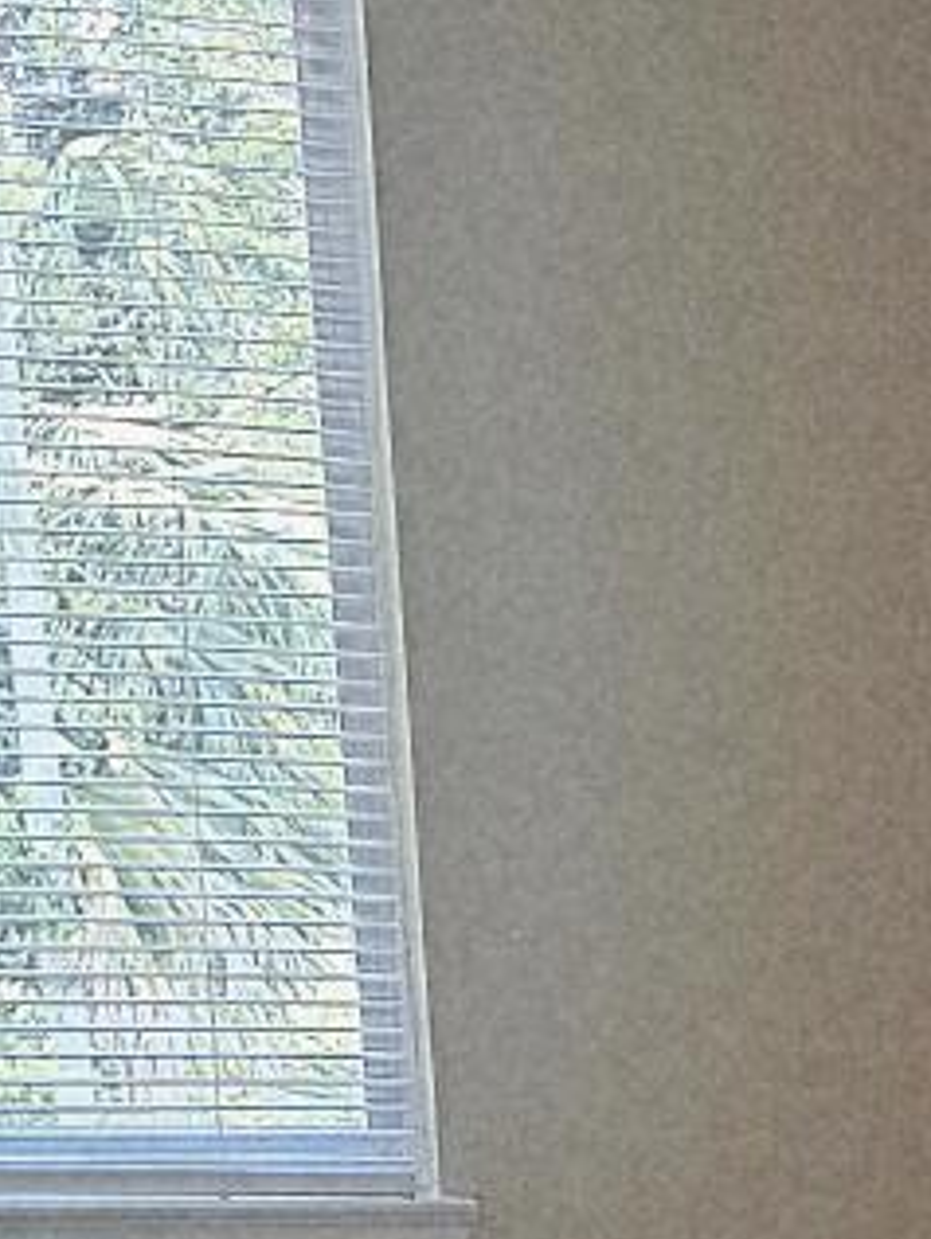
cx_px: 1928
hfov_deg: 9.5
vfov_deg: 12.5
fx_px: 5196
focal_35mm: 145
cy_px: 2146
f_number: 1.7
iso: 400
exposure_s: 1/120
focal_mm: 6.3
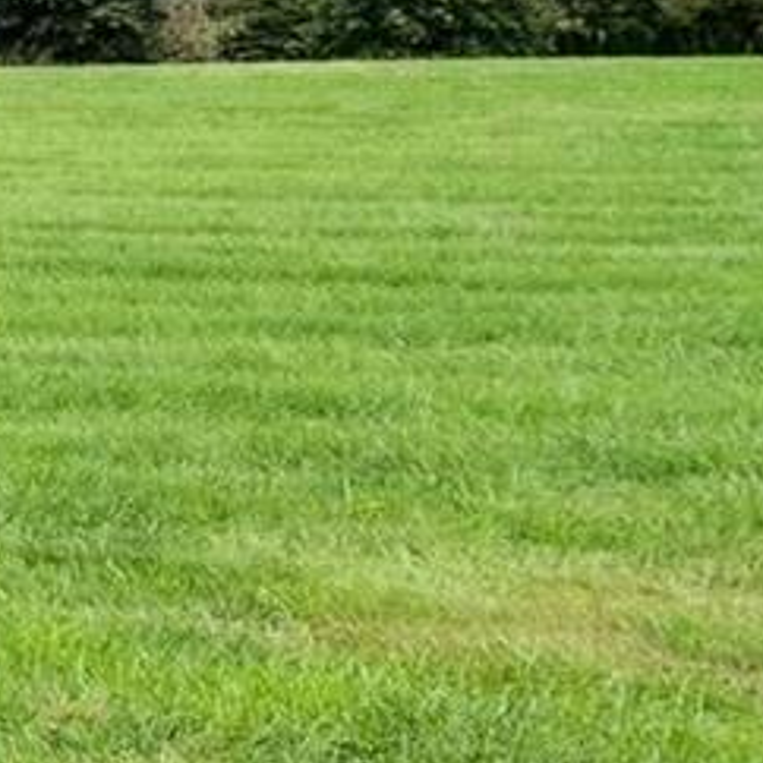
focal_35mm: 90
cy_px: -25
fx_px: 2244
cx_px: -1255
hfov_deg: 12.7
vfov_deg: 18.7
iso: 400
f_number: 8
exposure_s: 1/100
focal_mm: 8
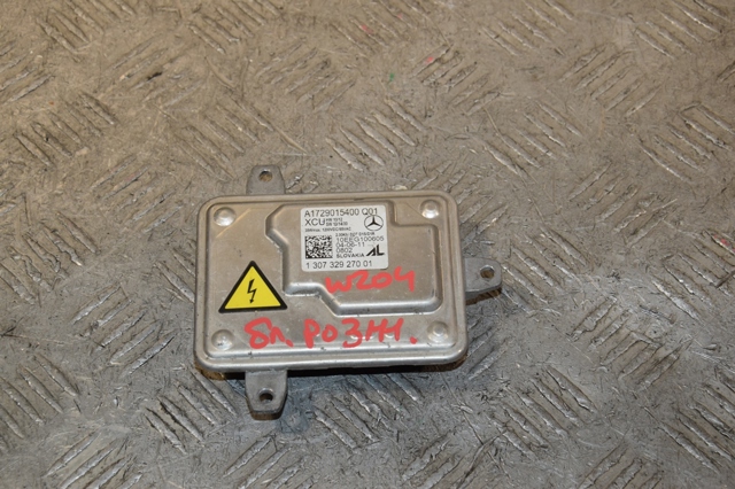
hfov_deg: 26.0
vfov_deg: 17.5
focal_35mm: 78
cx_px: 368
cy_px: 244
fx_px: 1592
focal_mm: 52
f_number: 8
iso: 800
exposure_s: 1/200
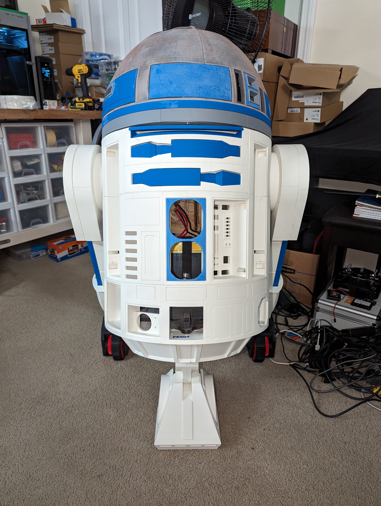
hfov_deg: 56.9
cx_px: 190
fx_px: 351
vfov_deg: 71.5
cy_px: 253
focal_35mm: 24
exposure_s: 1/120
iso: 1034
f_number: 1.85
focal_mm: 6.81
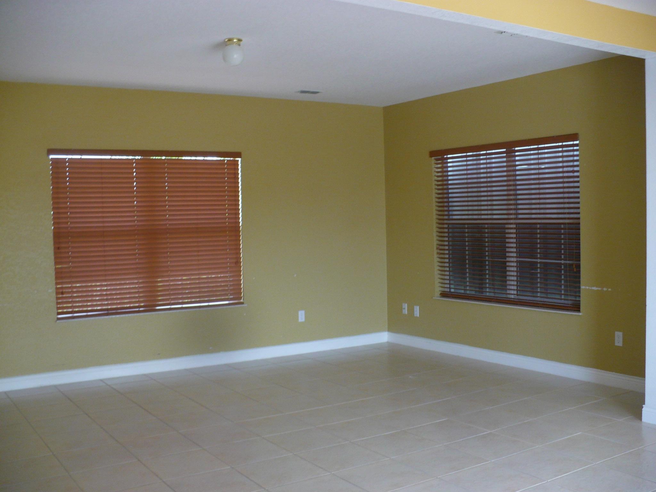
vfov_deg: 38.7
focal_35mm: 37
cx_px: 328
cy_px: 246
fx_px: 701
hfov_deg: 50.1
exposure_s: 1/30
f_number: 2.8
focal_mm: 6.1
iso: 160
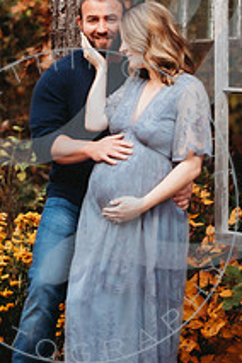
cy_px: 77
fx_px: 2168
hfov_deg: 6.4
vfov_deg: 9.6
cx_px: 157
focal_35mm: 215
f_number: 2.8
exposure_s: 1/160
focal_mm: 102
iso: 100
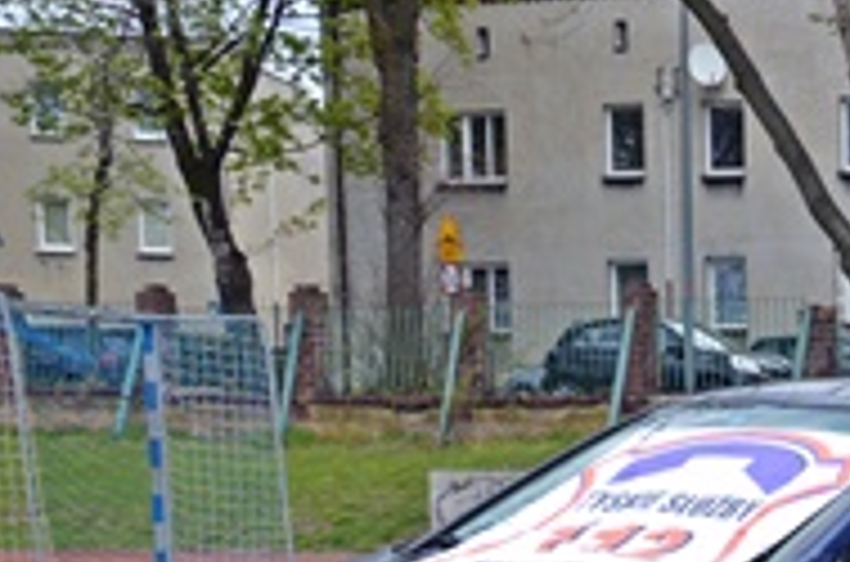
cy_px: 823
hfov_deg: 16.2
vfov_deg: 11.8
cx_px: 1419
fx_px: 2614
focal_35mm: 111
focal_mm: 22
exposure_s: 1/200
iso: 100
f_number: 7.1
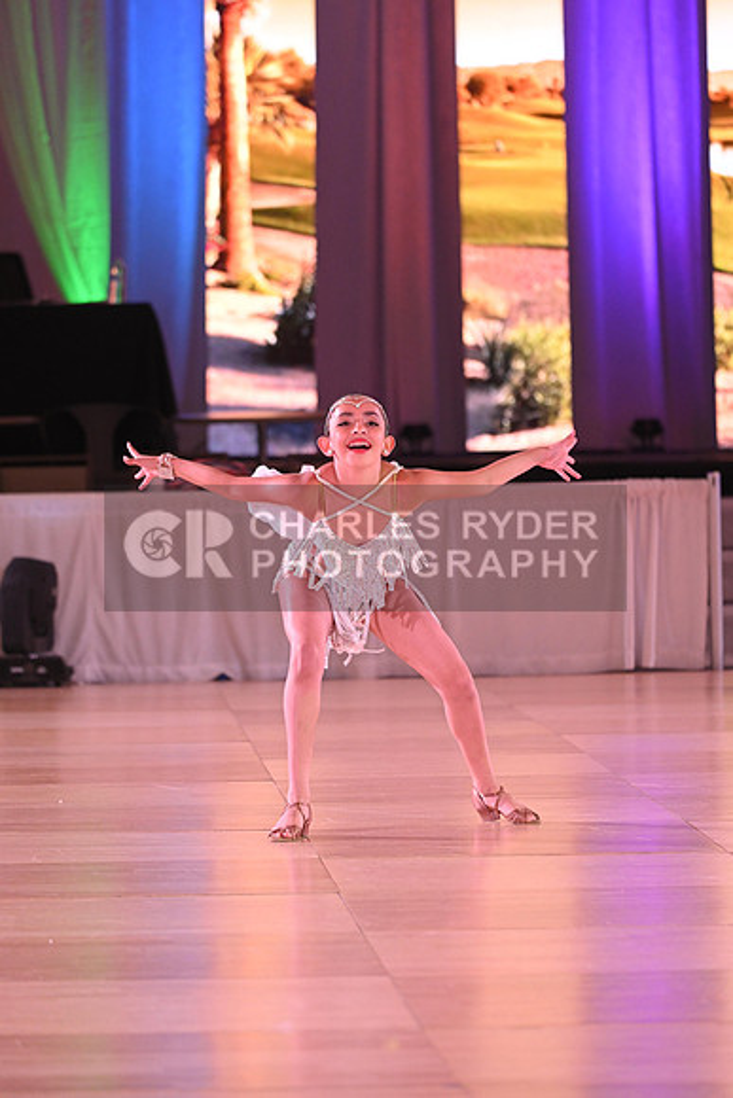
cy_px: 549
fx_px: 6104
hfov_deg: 6.9
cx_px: 366
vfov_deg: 10.3
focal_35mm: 200
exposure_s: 1/320
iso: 2500
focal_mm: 200
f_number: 5
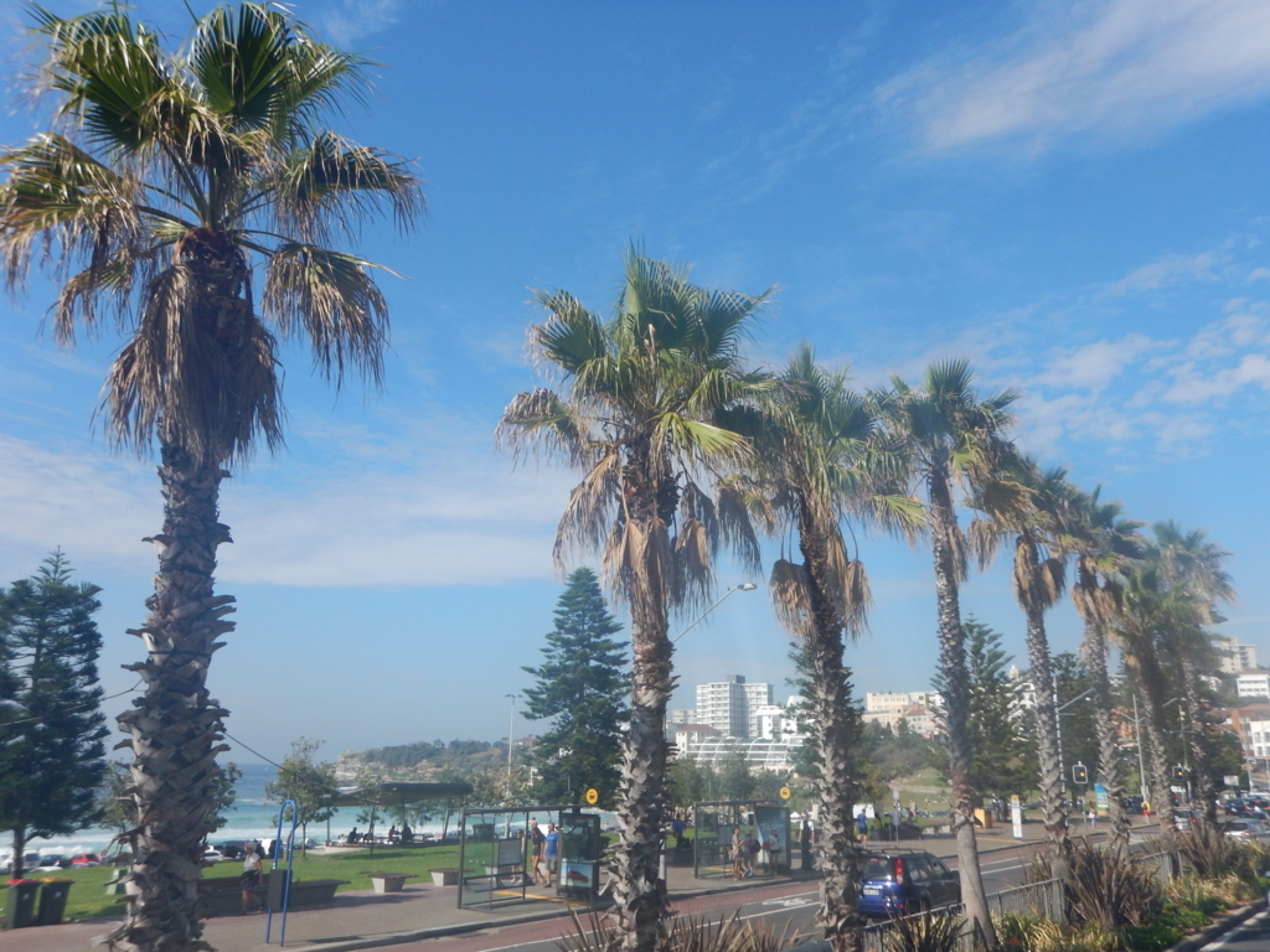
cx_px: 635
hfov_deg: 61.7
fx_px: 1064
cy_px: 476
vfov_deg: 48.2
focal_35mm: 29
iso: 125
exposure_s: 1/1000
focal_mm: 5.1
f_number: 4.1
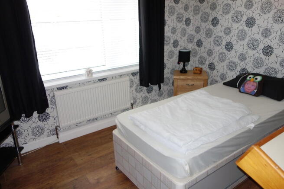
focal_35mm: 28
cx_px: 142
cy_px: 94
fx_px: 221
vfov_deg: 46.4
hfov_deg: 65.5
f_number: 1.8
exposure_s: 1/100
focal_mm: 10.4
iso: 125
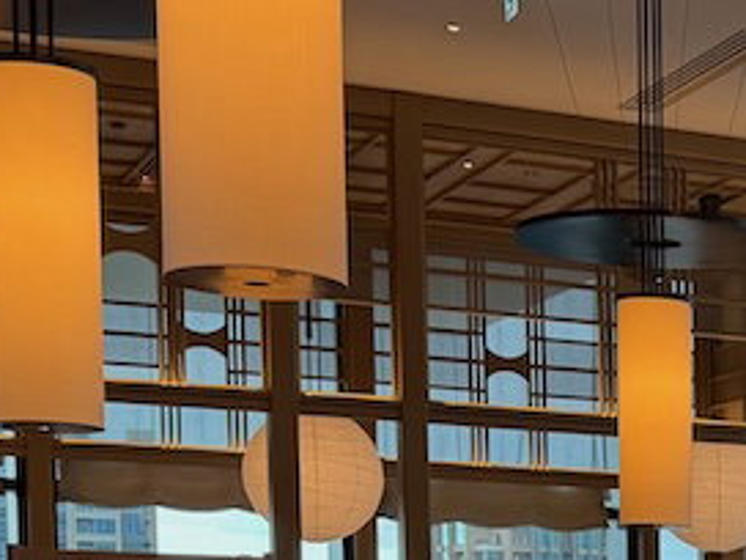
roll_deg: +0.3
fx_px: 2284
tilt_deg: -3.9
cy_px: 862
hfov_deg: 17.2
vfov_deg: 13.1
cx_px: 1037
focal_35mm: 106
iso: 125
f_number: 1.78
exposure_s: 1/120
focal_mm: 6.76
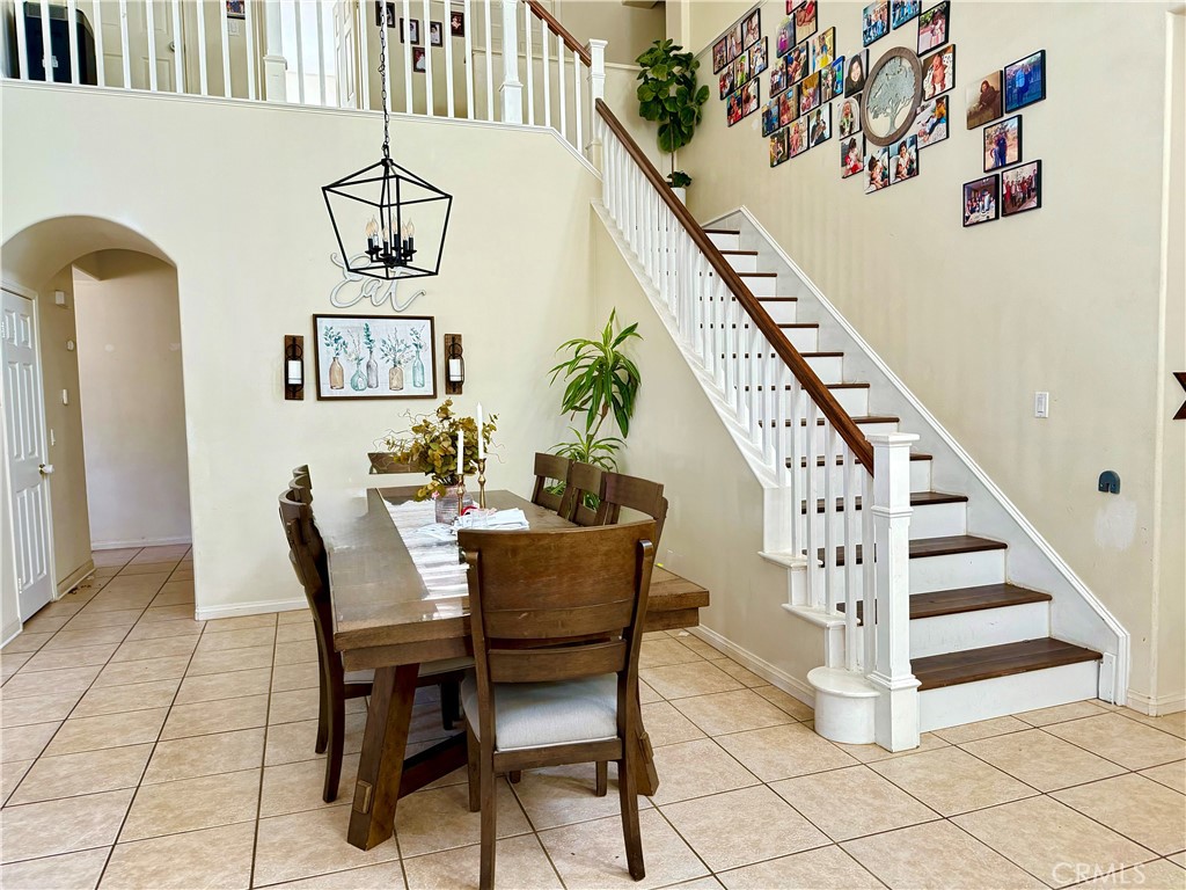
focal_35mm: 24
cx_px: 593
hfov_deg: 71.6
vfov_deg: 56.8
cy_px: 445
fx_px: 822
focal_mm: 6.76
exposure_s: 1/60
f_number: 1.78
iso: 500
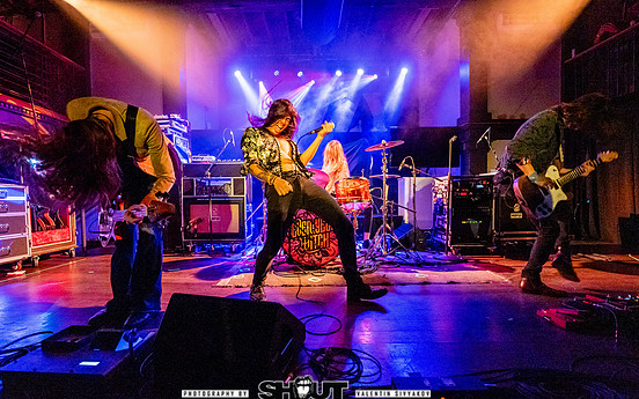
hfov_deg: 101.4
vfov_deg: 74.8
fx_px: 261
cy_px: 204
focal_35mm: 15
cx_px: 308
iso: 4000
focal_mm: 14
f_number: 2.8
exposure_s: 1/200
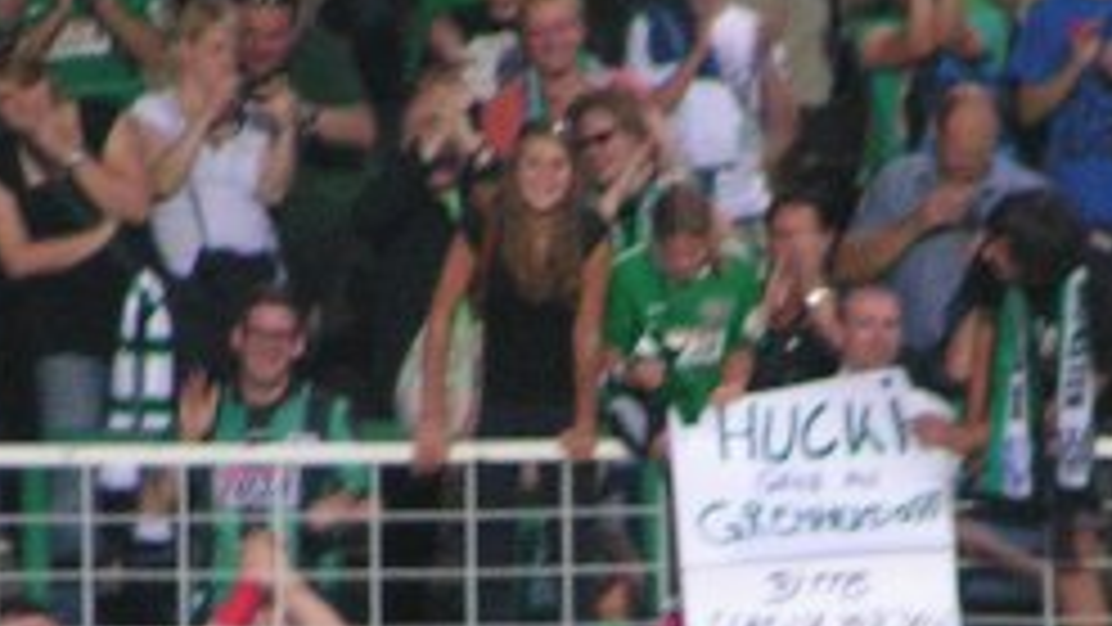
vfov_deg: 1.0
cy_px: 513
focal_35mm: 1199
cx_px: 576
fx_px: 35357
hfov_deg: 1.8
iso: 200
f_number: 3.5
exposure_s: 1/60
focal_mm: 52
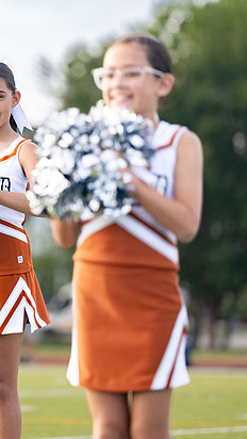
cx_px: -24
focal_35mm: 315
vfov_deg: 6.8
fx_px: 3665
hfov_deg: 3.9
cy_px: 180
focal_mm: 165
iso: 400
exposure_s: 1/2500
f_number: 2.8
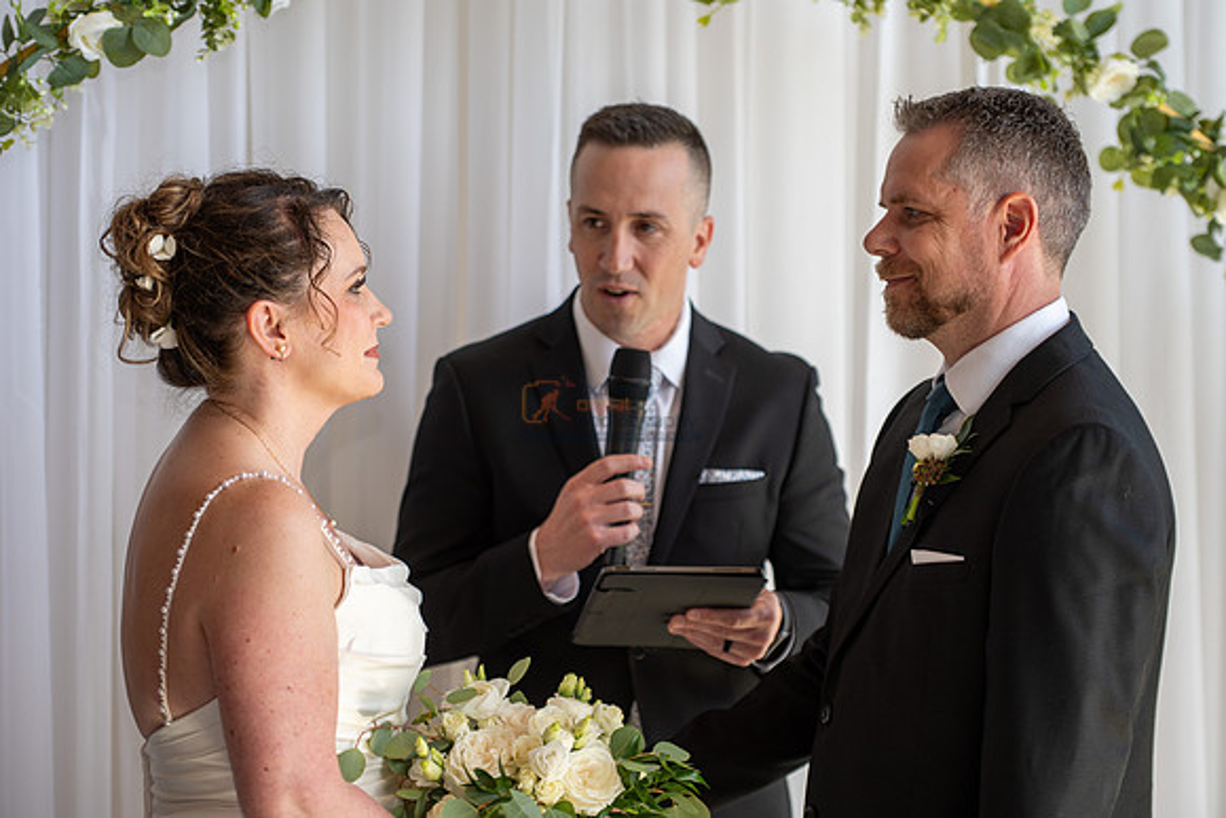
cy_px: 409
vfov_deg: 11.8
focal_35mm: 116
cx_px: 613
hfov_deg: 17.6
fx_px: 3951
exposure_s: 1/160
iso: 125
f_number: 3.2
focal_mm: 116
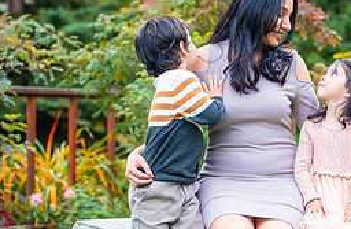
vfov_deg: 10.6
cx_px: 240
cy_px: 163
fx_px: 1230
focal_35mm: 127
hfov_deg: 16.2
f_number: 2
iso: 200
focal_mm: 50
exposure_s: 1/800
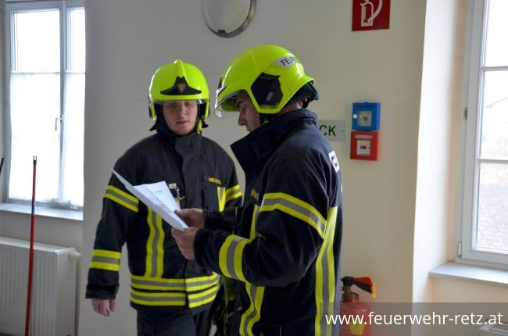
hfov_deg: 39.0
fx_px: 718
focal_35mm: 51
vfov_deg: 26.3
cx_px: 254
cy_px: 168
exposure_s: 1/100
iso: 400
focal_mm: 34
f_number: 4.5
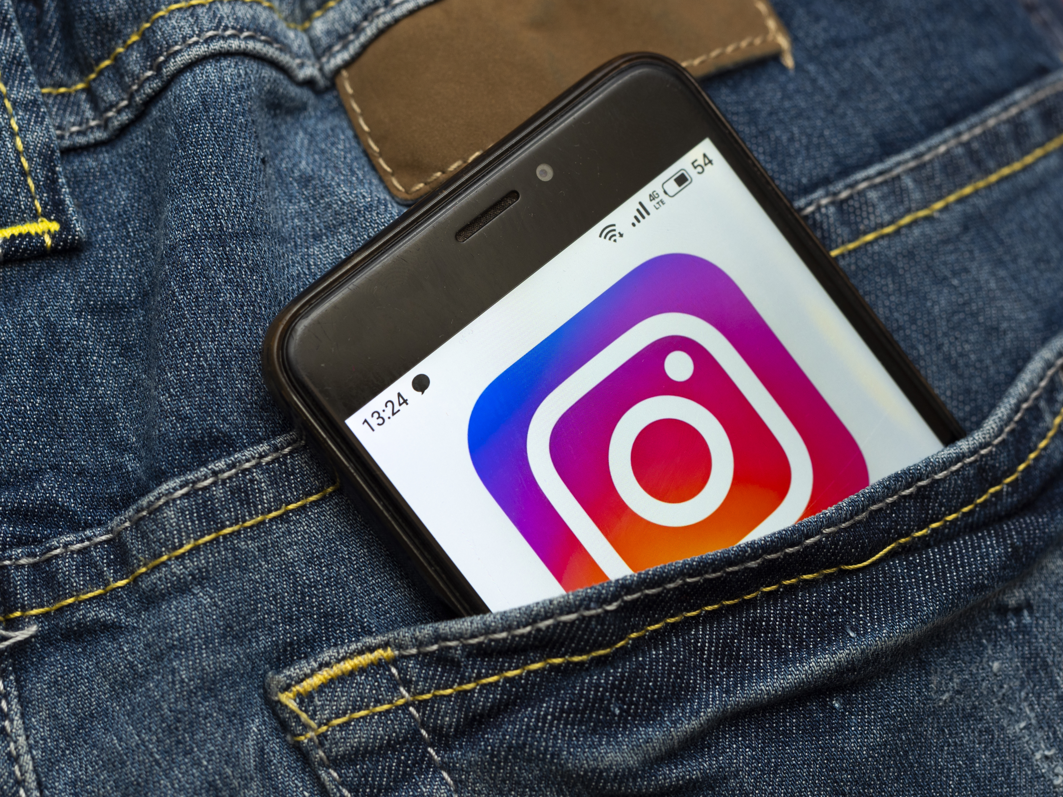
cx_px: 532
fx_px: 3685
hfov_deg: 16.4
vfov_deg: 12.3
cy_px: 398
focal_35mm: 120
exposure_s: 1/60
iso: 200
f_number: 3.5
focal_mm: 60
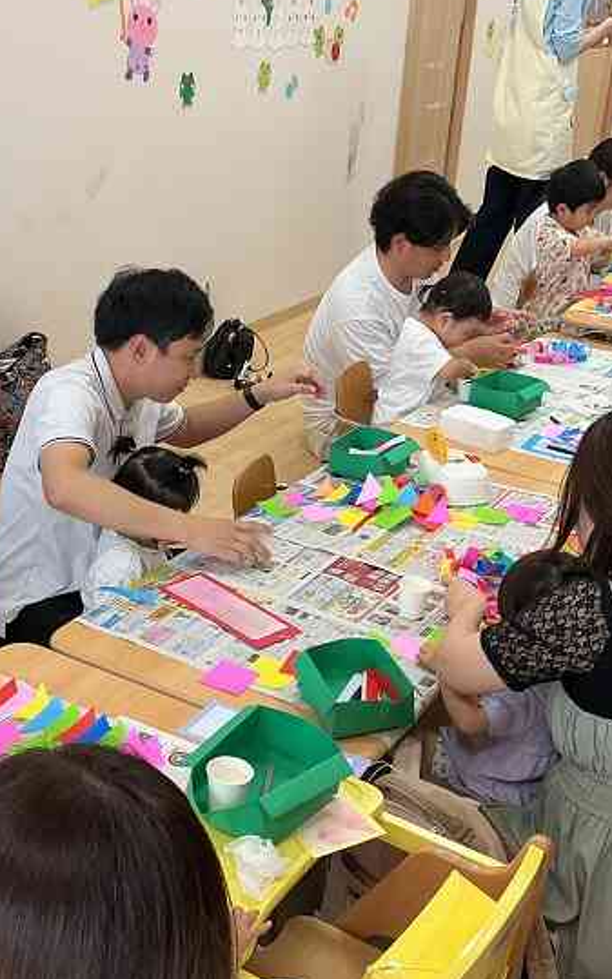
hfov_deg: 28.0
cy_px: 520
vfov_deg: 43.5
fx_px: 1227
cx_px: 252
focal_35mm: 46
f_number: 1.8
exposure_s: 1/120
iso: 40
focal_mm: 3
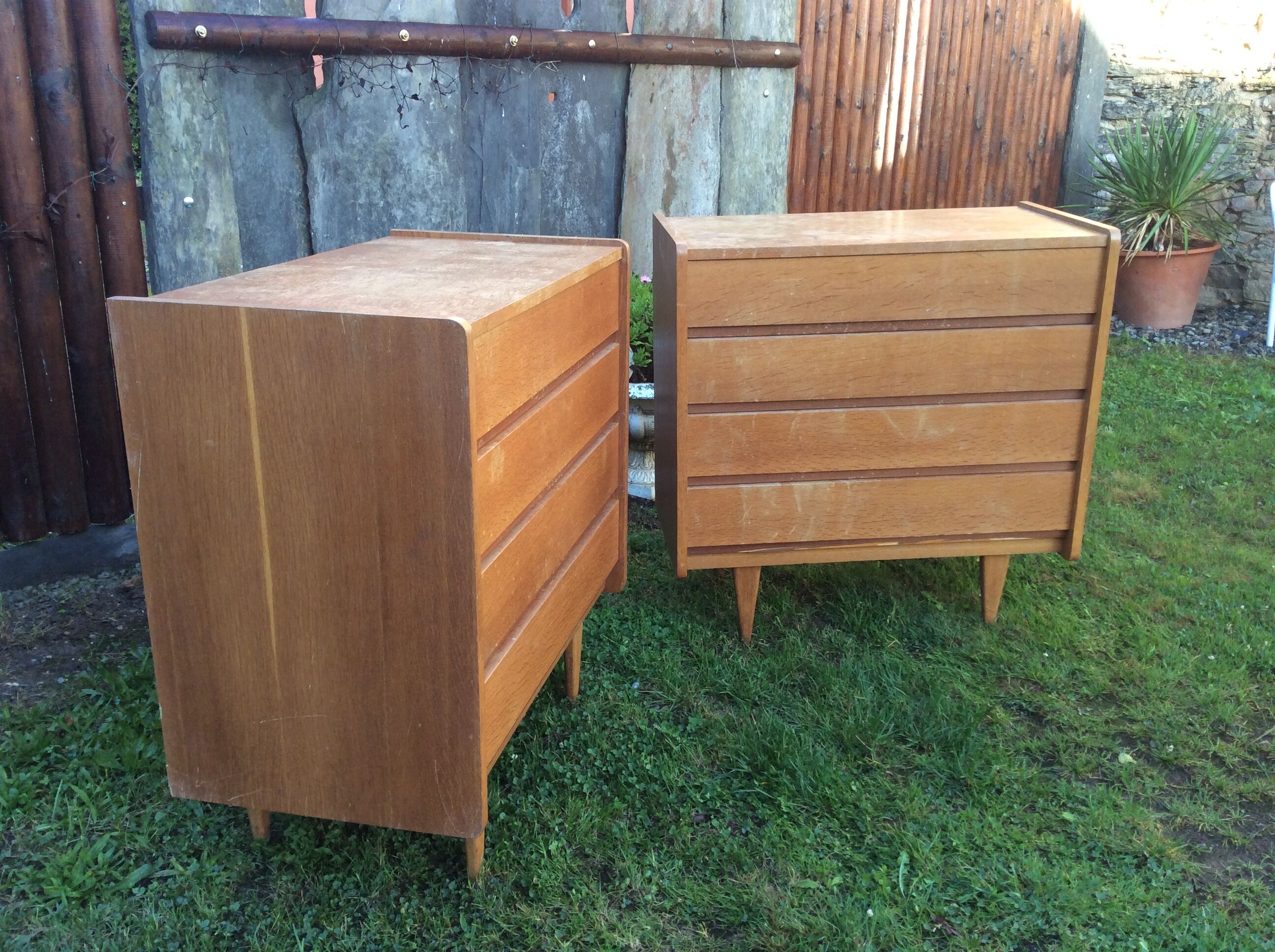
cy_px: 476
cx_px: 638
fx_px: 1177
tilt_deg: -20.4
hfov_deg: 56.9
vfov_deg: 44.1
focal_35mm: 32
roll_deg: -0.2
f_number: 2.4
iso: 50
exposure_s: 1/100
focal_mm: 3.3
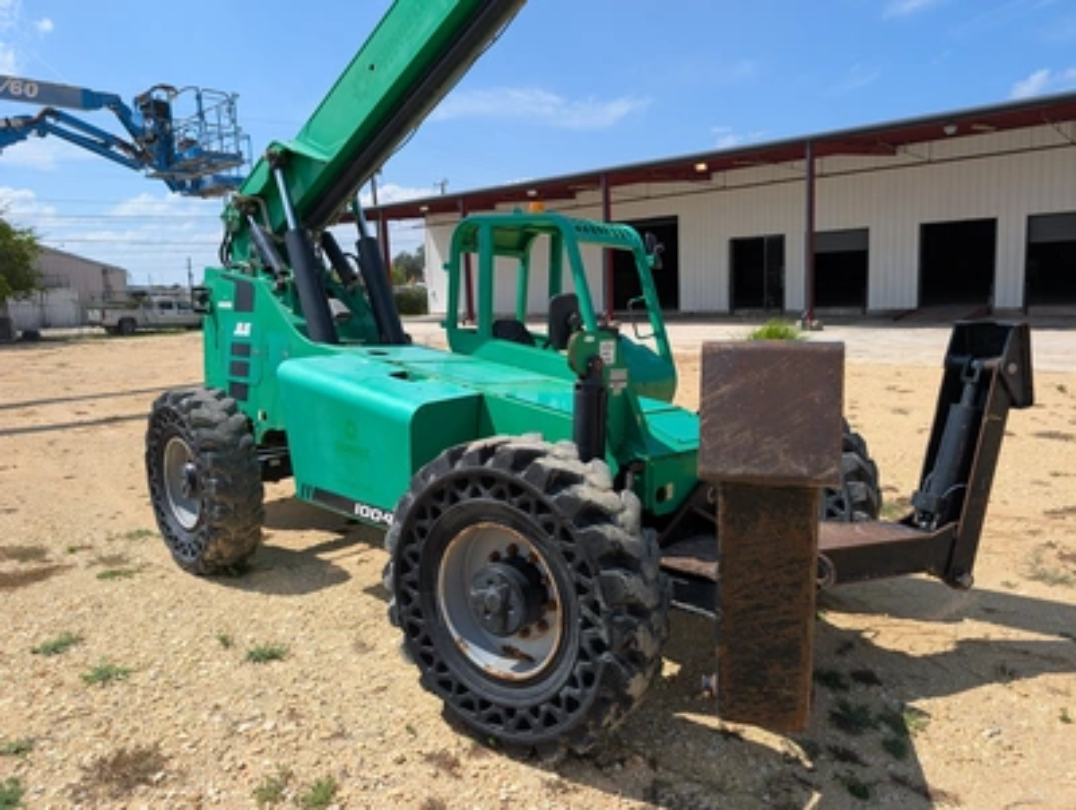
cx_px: 538
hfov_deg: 71.5
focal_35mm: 24
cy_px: 405
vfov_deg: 56.9
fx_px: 747
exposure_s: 1/1159
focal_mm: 6.9
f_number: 1.68
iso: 21
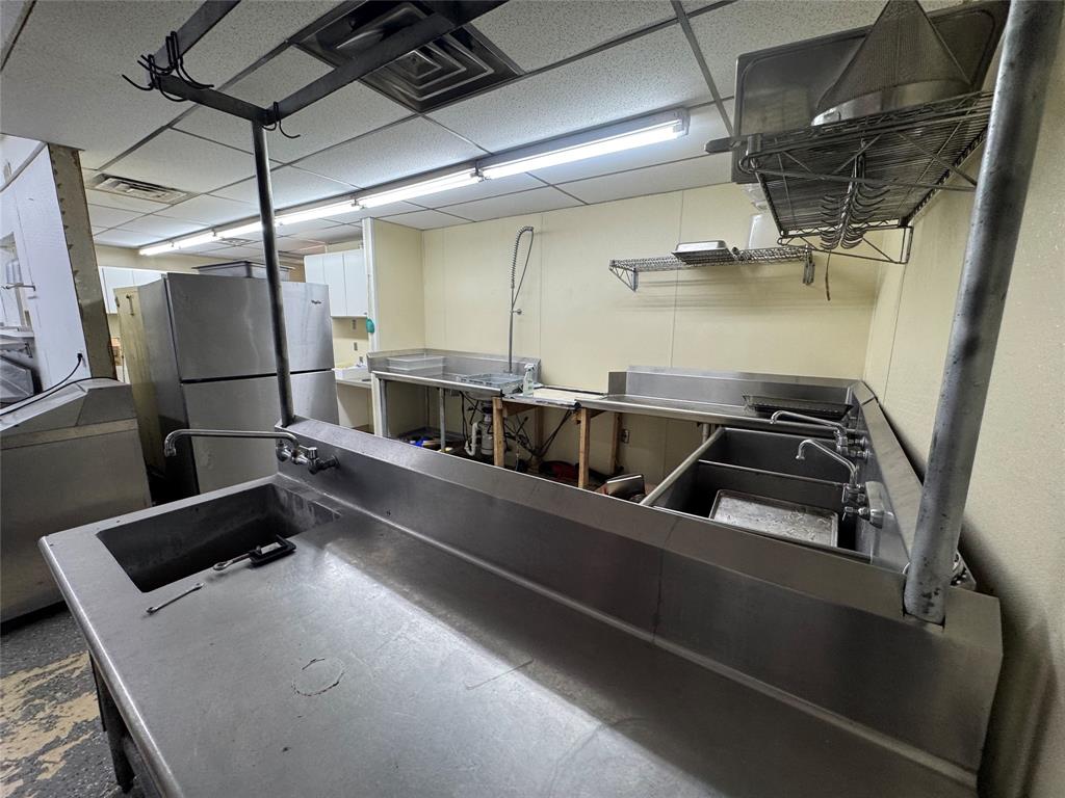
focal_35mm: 14
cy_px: 399
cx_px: 532
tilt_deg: -11.1
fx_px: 431
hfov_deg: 102.1
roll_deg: -0.1
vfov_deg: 85.7
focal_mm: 2.22
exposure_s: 1/120
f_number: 2.2
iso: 200
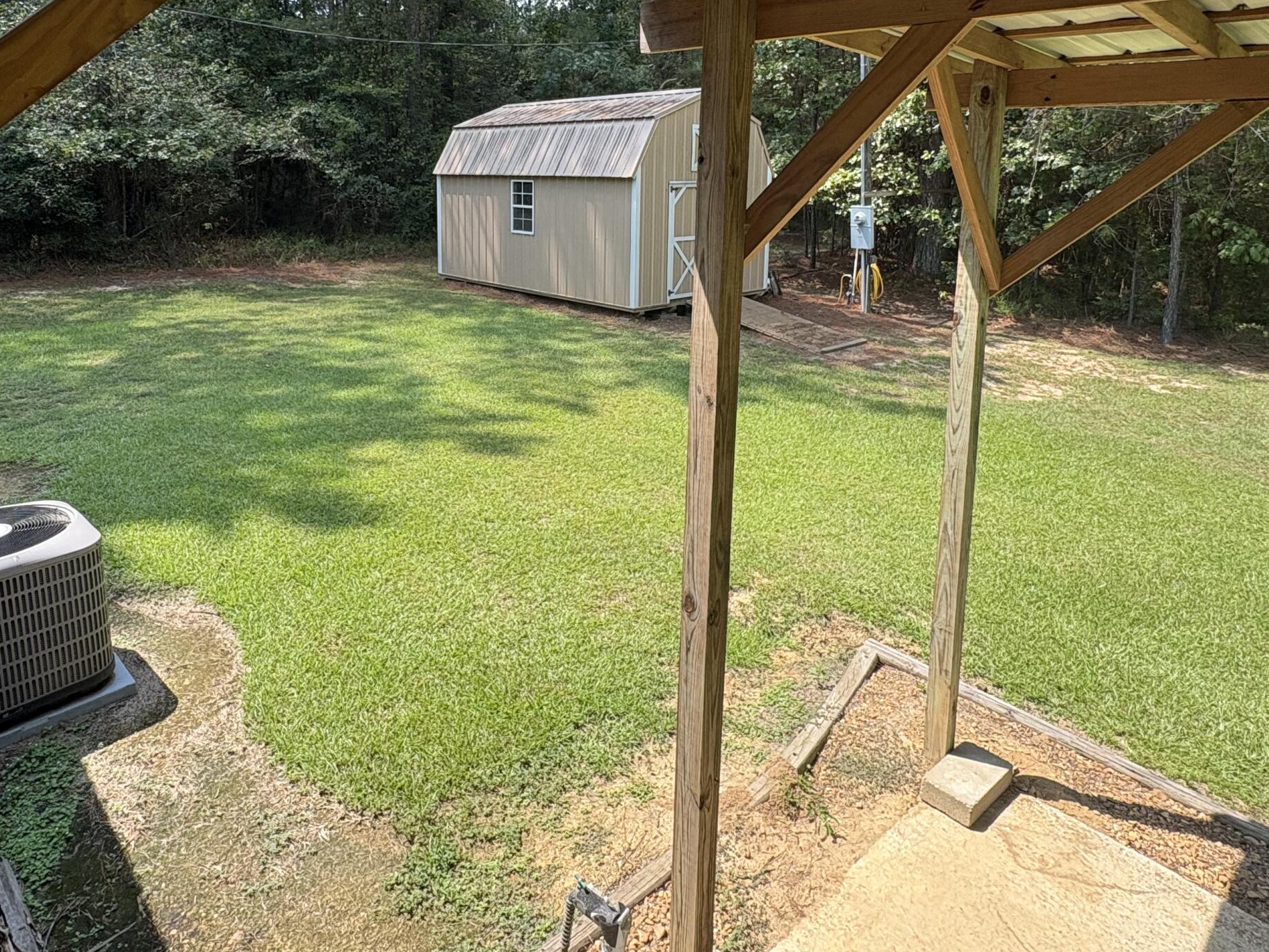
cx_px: 562
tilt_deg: -7.9
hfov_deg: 73.7
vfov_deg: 56.9
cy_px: 281
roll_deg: +0.2
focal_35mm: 23
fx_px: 843
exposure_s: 1/412
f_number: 2.2
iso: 40
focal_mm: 2.22
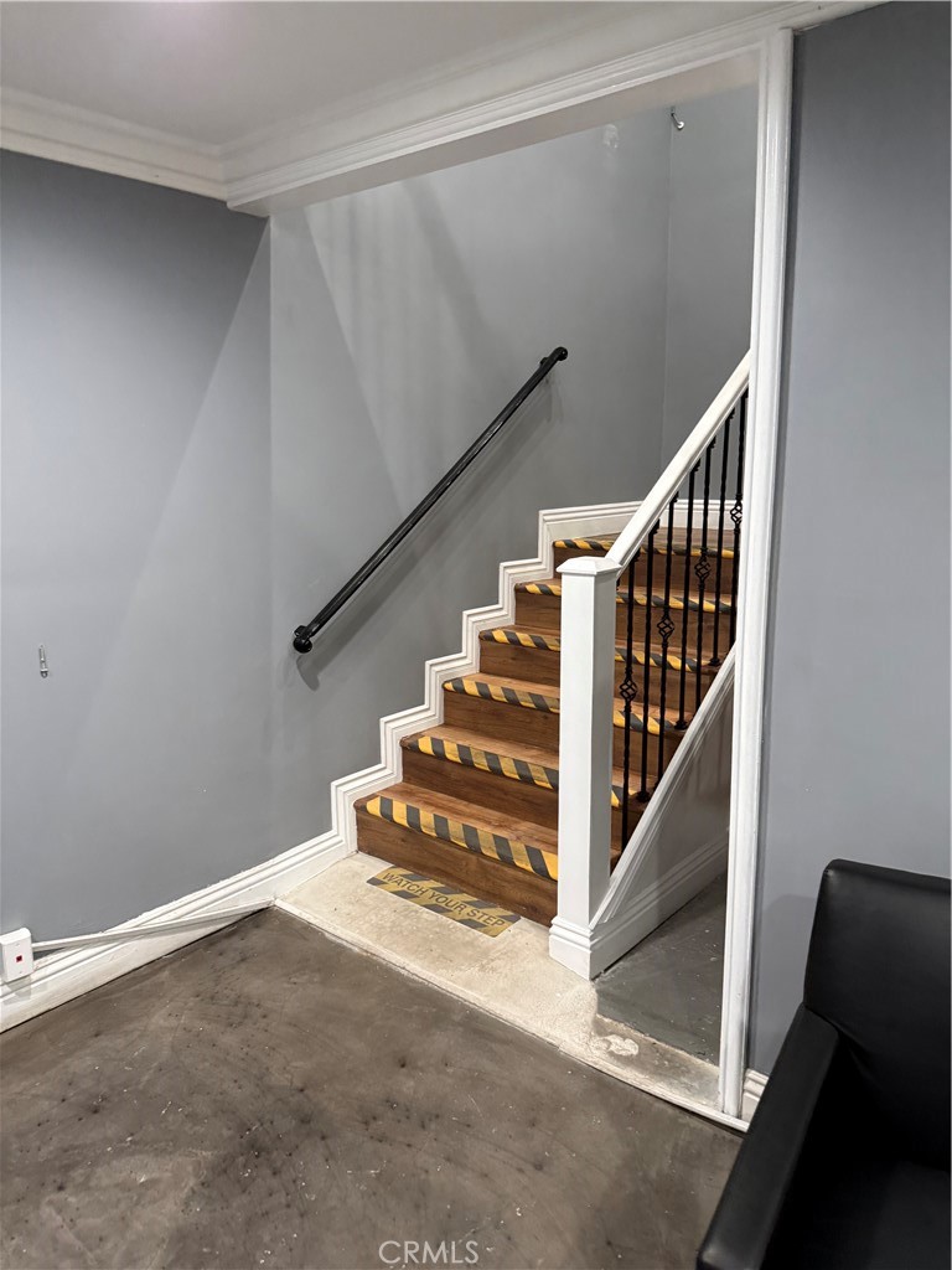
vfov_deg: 71.6
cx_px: 476
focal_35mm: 24
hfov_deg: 56.8
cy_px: 635
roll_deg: -2.6
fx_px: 880
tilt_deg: -8.1
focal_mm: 6.76
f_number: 1.78
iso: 400
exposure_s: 1/60
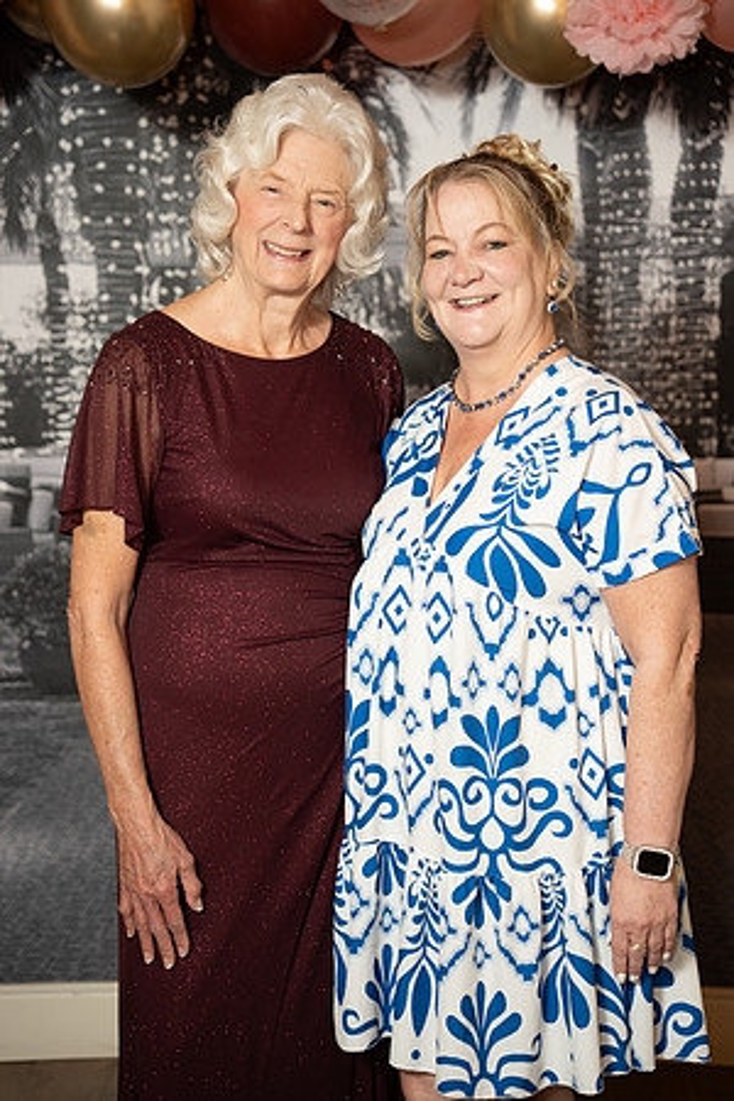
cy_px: 550
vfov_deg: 32.2
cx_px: 367
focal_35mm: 62
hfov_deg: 21.8
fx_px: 1905
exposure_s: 1/160
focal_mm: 62.3
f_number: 2.8
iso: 1000
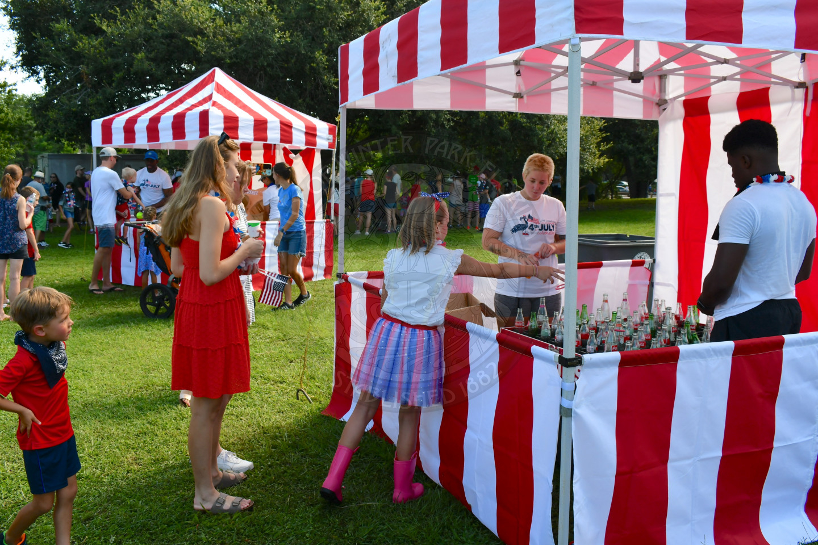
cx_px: 409
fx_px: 750
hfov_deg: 57.2
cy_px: 272
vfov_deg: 40.0
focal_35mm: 33
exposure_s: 1/250
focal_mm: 22
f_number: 8
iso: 320
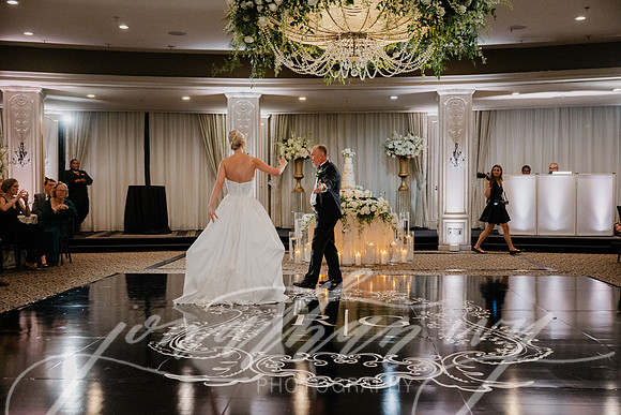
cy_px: 208
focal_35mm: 36
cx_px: 310
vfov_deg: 36.9
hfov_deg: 53.1
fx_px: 621
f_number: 2.8
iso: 2500
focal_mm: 36
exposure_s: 1/160
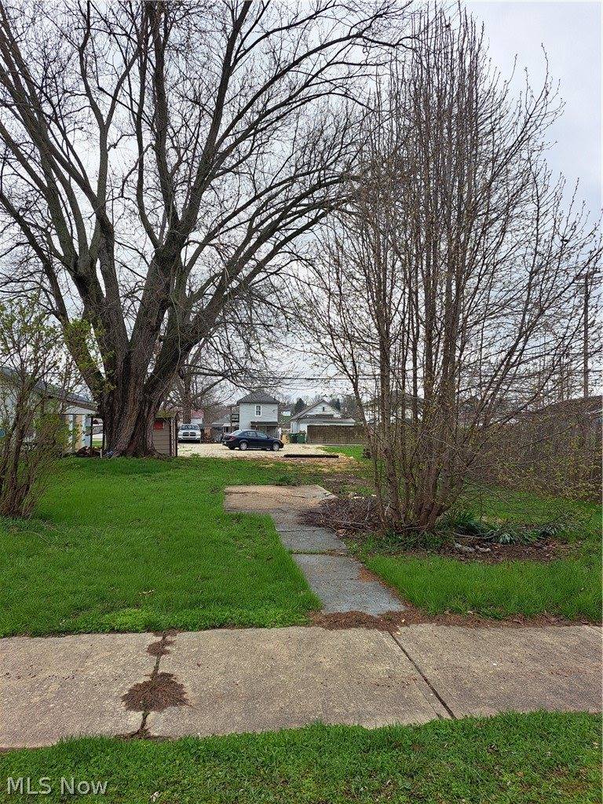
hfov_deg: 56.8
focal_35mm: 24
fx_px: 557
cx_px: 302
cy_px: 402
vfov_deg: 71.6
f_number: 1.8
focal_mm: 5.23
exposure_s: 1/959
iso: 50
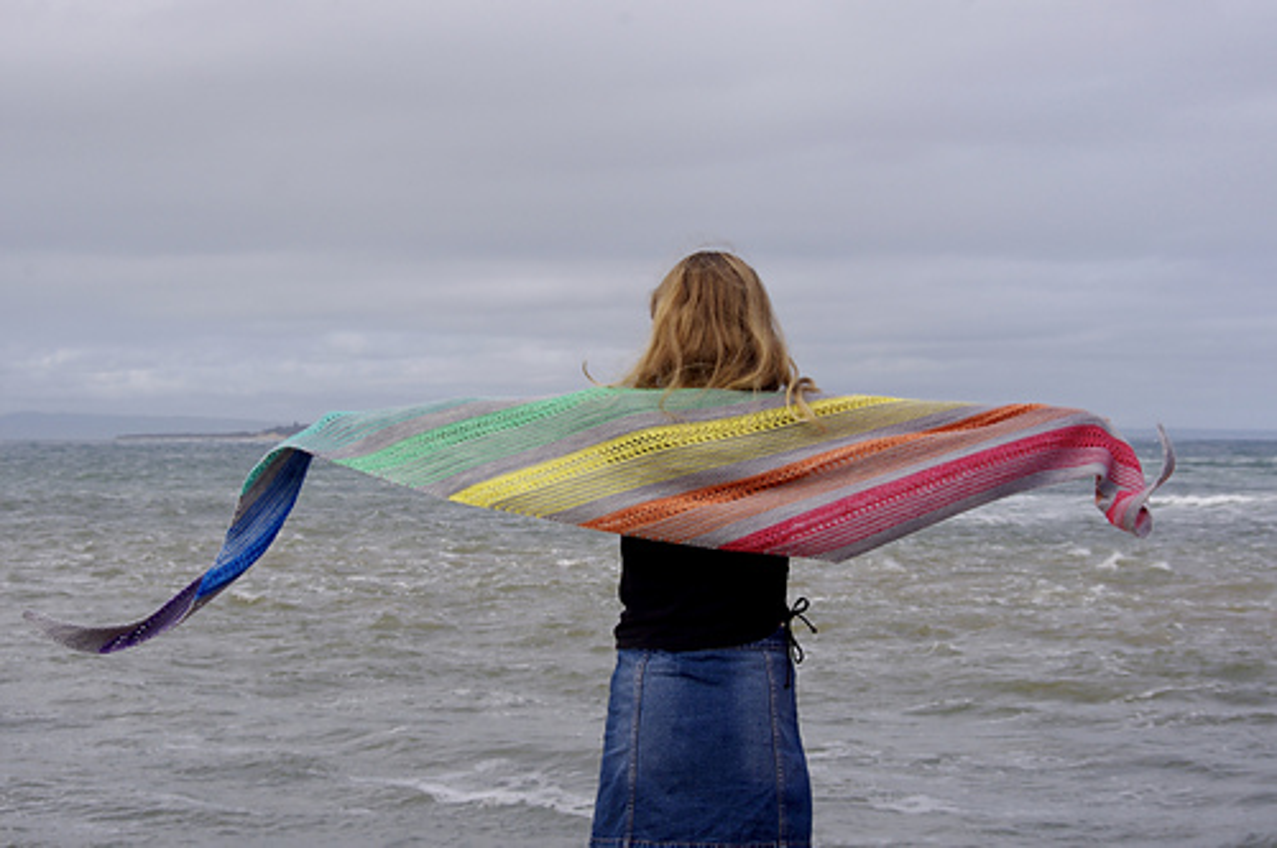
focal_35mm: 75
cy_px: 424
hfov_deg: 27.0
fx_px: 2657
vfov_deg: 18.1
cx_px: 638
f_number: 9
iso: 400
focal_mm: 50
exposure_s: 1/800
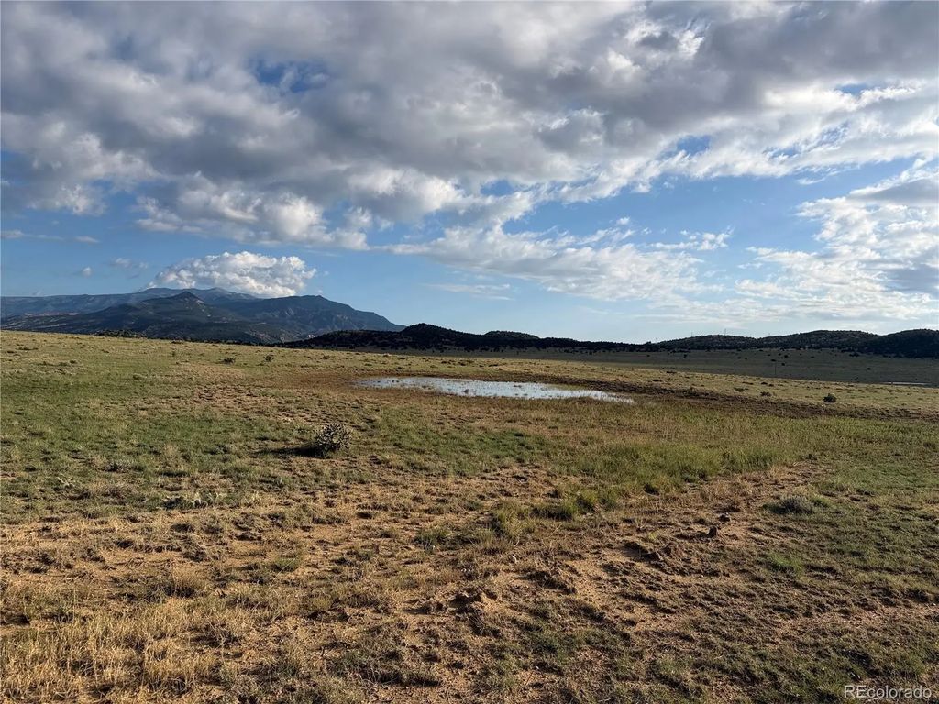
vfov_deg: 56.8
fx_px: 651
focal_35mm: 24
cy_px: 352
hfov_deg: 71.6
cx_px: 470
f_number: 1.78
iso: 80
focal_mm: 6.76
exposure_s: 1/6711
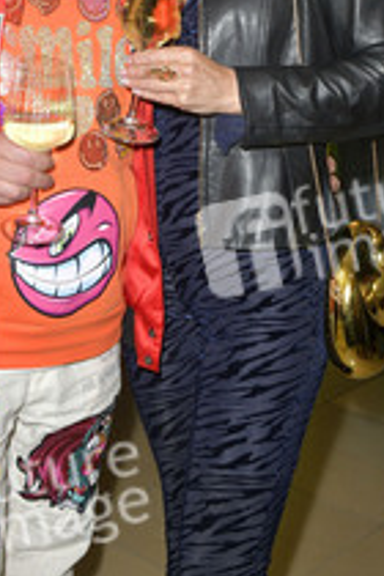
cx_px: 88
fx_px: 944
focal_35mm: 59
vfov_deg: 32.8
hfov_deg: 22.7
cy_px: 96
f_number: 6.3
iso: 1250
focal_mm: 31
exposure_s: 1/250
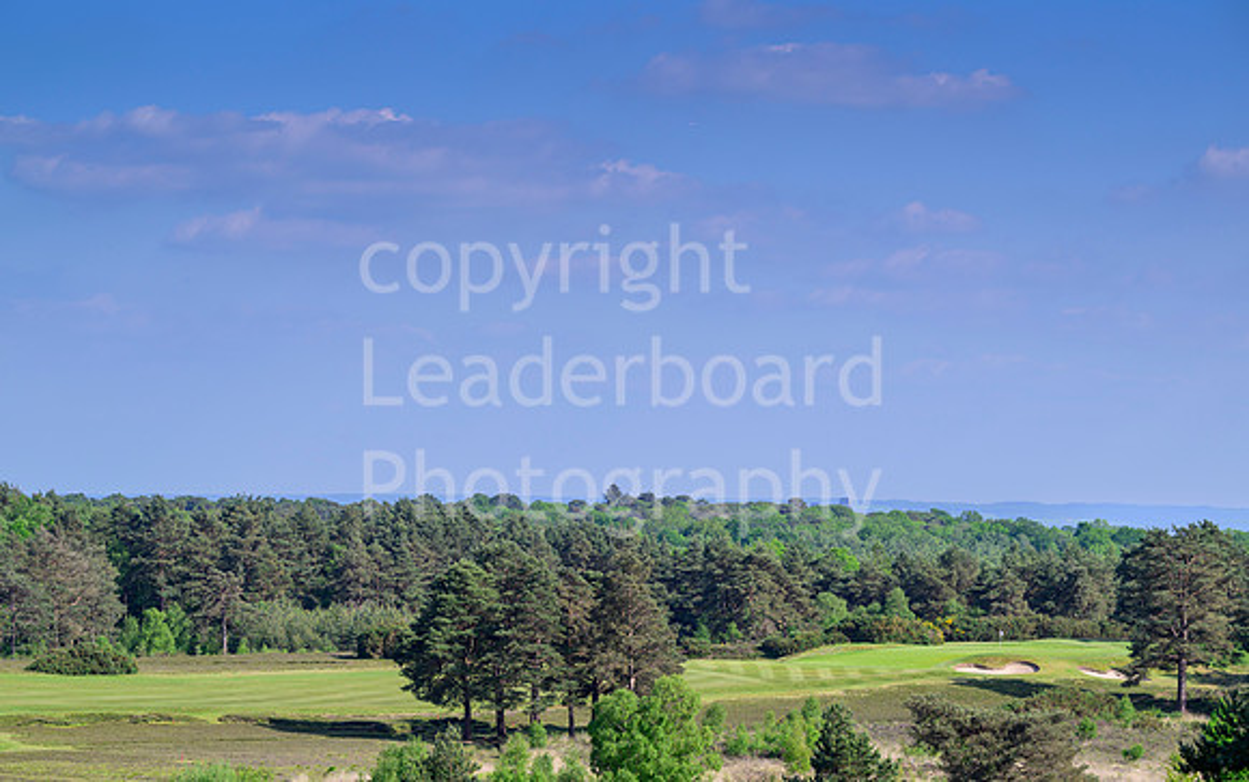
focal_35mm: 108
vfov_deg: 12.2
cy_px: 419
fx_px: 3668
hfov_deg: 19.3
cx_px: 629
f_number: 6.3
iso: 160
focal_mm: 105
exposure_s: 1/800
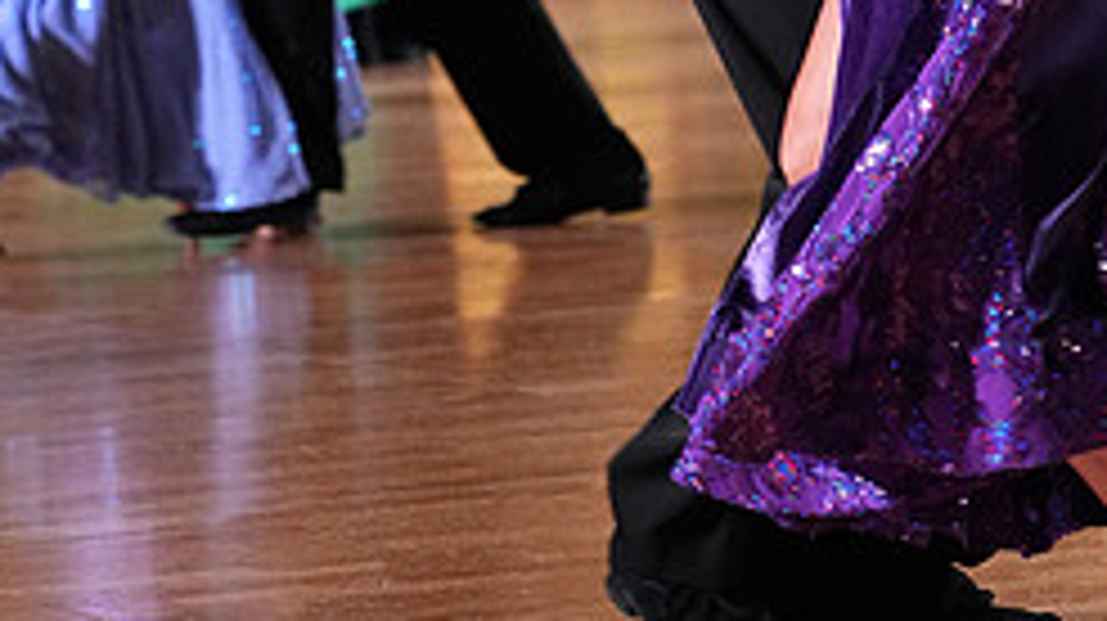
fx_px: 7040
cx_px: 848
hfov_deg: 9.0
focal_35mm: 240
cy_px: -333
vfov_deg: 5.0
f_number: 5
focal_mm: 97
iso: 6400
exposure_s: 1/400
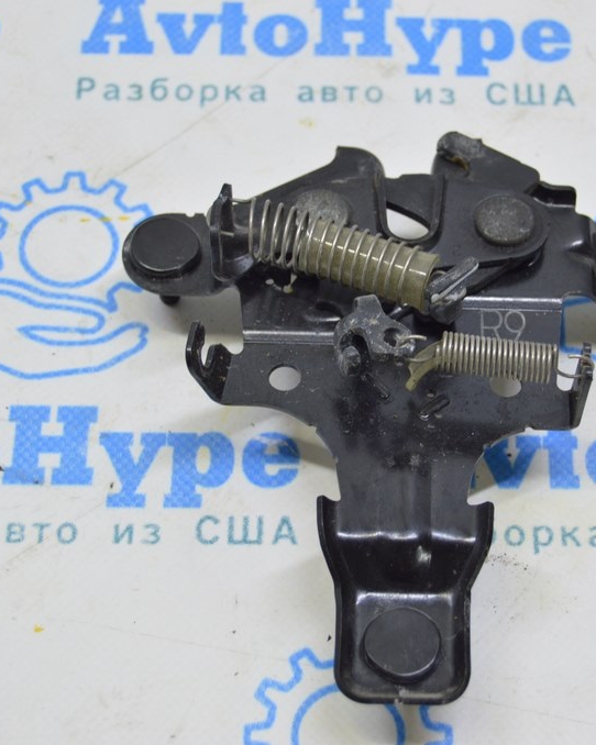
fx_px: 1875
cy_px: 373
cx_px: 376
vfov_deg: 22.5
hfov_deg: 18.0
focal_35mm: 85
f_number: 5.6
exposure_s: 1/20
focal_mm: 40
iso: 400
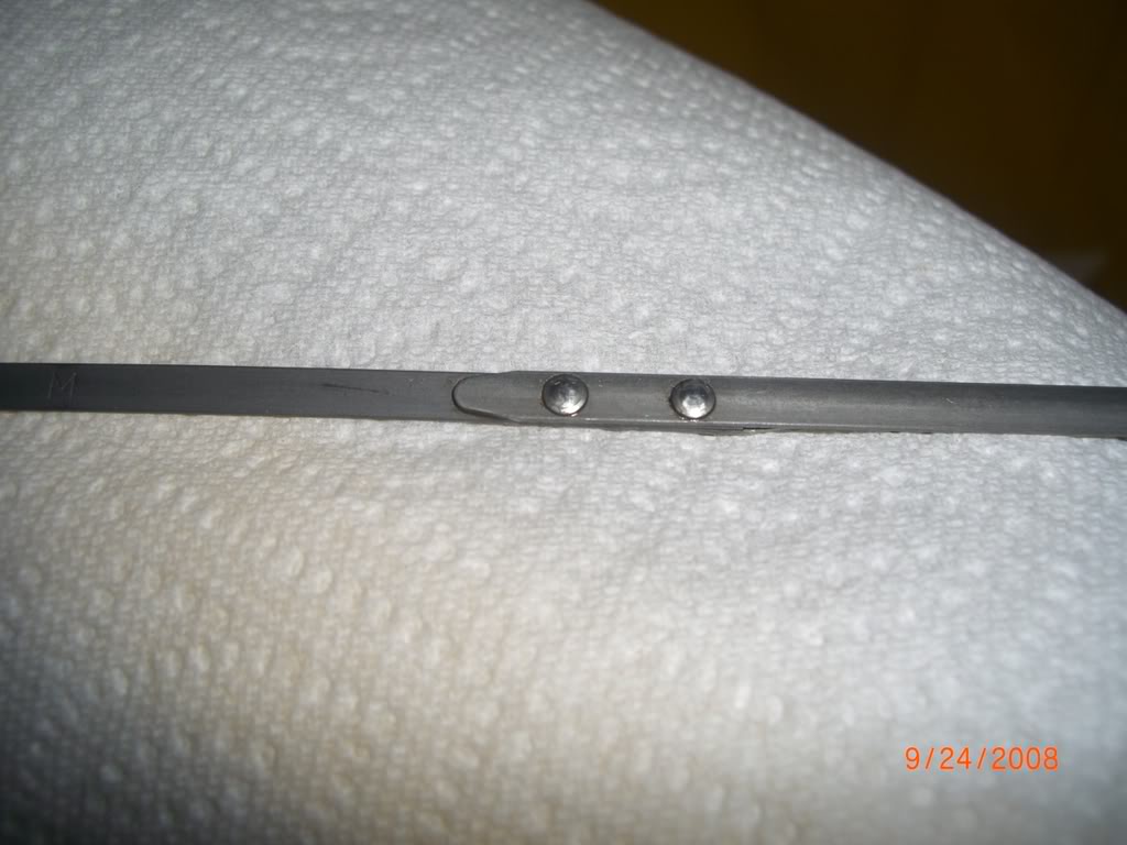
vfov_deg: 37.7
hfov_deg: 49.0
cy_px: 422
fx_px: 1237
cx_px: 564
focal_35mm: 38
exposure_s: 1/60
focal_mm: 7.9
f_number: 5.6
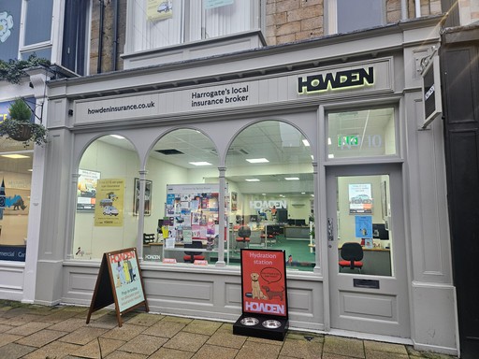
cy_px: 180
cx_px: 240
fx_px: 318
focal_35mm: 23
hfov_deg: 73.9
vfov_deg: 58.9
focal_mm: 5.4
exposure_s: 1/100
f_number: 1.8
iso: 125
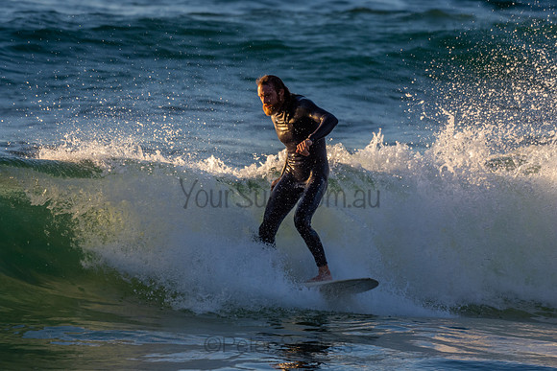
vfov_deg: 2.8
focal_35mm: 495
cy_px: 186
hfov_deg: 4.2
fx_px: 7660
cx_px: 278
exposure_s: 1/1250
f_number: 5.6
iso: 500
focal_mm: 330
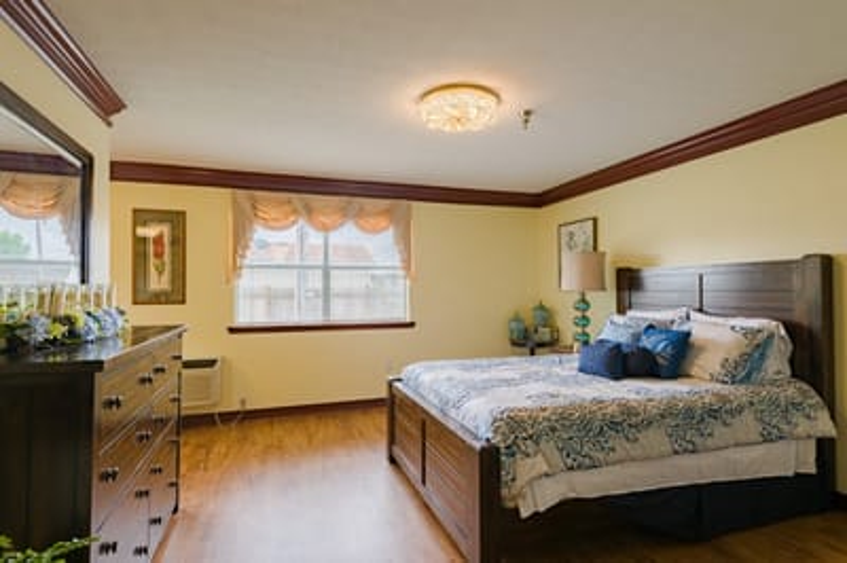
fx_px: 447
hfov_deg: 87.0
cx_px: 424
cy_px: 282
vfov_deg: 64.5
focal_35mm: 19
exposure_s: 1/60
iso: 64
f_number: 8
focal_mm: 19
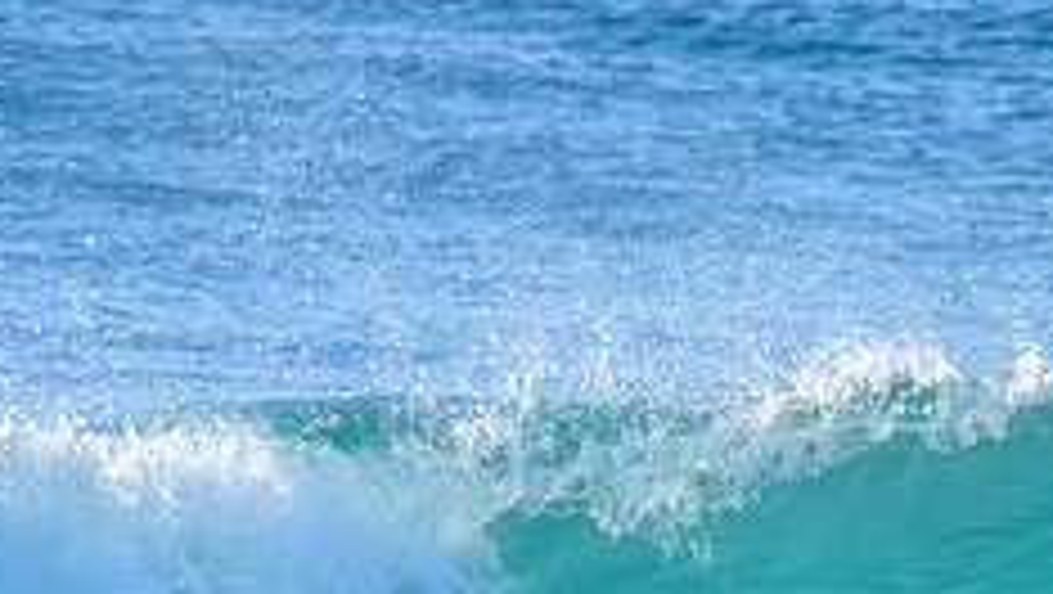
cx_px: 761
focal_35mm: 2414
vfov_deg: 0.5
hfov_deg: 0.9
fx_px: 67448
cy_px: 672
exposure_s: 1/2000
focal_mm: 800
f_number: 11
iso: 2000
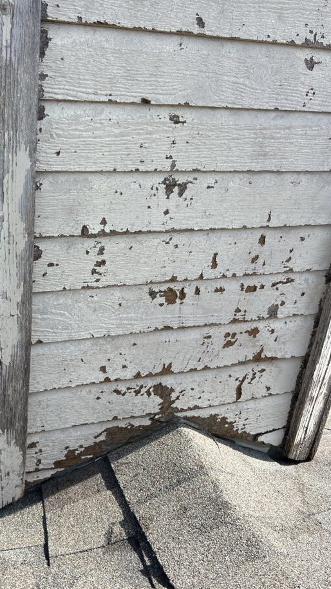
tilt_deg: -23.3
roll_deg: -7.4
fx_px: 484
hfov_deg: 37.2
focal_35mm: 31
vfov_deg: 62.5
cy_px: 321
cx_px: 99
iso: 50
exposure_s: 1/1972
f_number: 1.5
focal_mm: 5.7
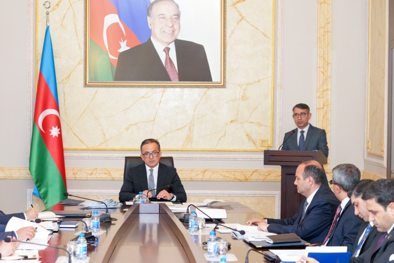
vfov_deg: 13.7
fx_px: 1095
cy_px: 153
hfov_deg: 20.4
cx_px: 142
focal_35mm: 100
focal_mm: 77
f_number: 3.5
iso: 2500
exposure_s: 1/200
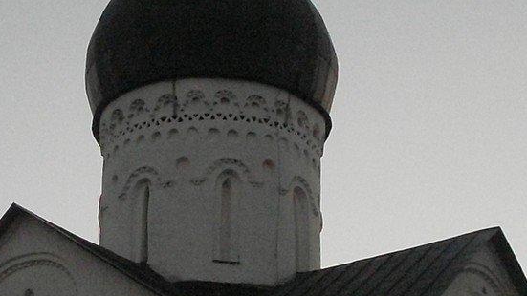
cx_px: 50
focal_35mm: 170
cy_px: 328
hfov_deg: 12.6
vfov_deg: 7.1
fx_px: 2376
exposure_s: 1/500
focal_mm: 9.9
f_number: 3.4
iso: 400
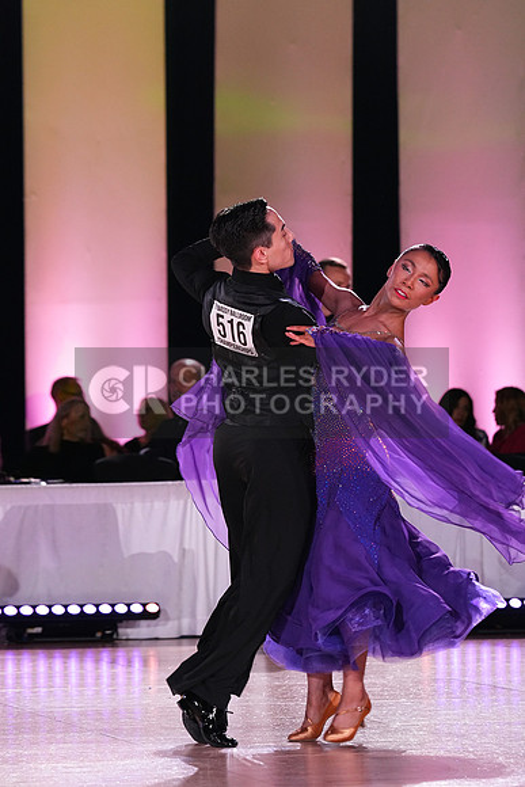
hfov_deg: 8.6
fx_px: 3476
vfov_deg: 12.9
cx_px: 262
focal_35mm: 159
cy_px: 394
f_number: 5
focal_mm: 159
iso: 4000
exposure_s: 1/250
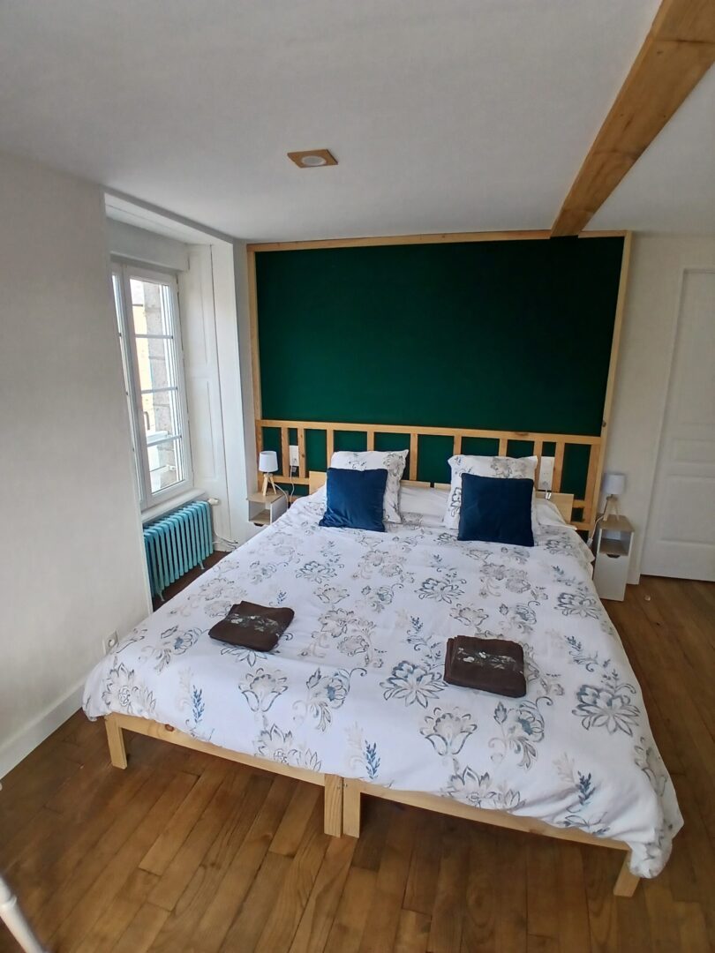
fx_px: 468
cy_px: 476
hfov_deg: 74.7
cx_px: 358
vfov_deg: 91.0
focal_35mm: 17
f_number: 2.2
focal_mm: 1.4
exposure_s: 1/100
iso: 80
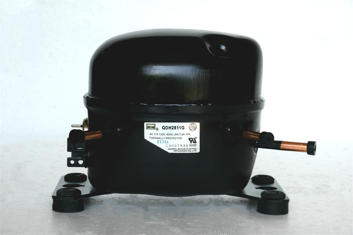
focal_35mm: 105
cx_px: 176
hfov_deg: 19.4
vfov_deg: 13.1
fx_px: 1030
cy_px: 118
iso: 640
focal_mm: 105
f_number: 16
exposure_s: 1/100
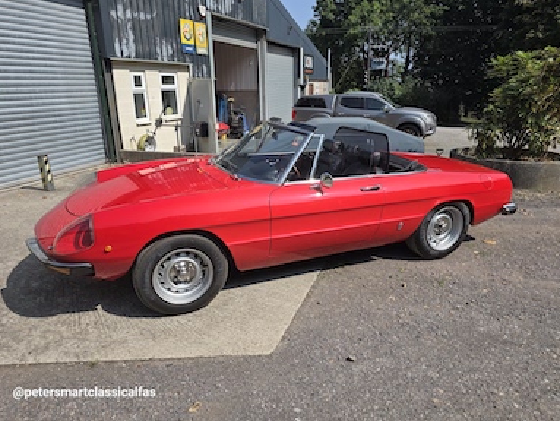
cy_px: 208
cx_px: 278
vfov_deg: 56.9
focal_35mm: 24
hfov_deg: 71.5
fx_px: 389
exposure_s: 1/834
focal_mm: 6.3
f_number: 1.7
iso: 12
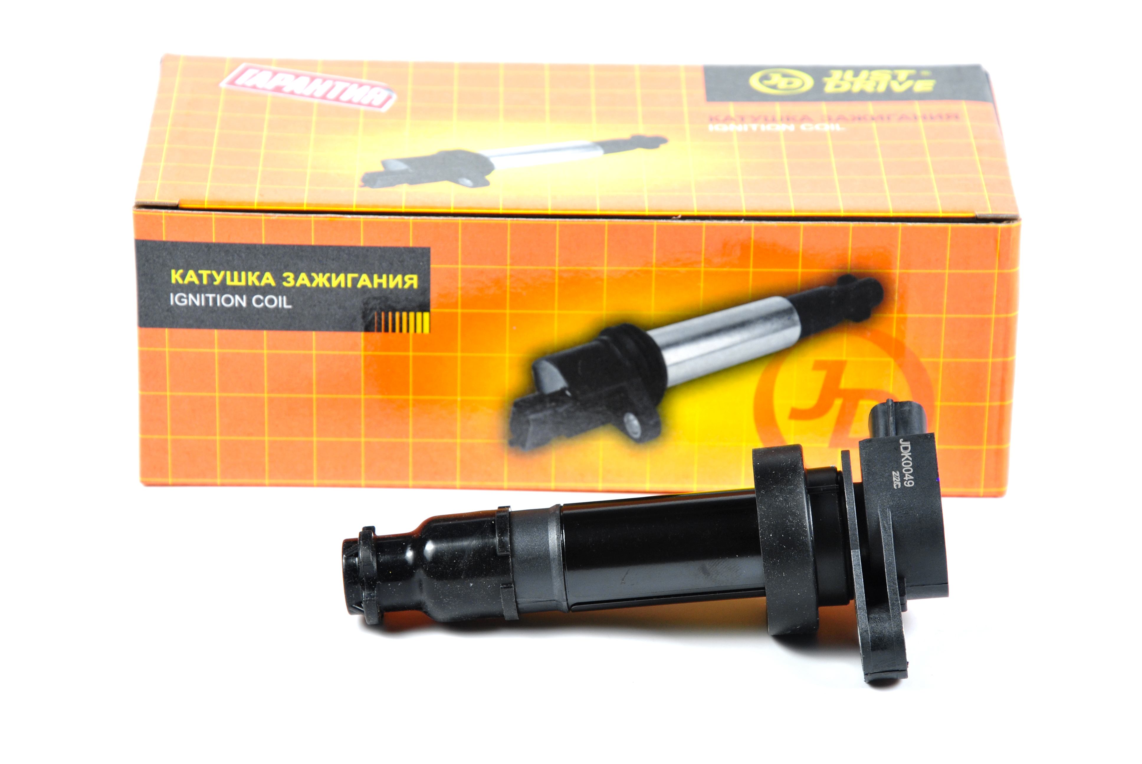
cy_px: 382
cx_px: 571
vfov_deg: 8.7
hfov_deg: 13.0
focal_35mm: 158
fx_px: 5002
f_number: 8
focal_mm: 105
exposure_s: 1/200
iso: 200
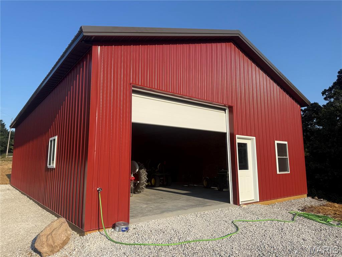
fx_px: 237
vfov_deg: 56.8
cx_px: 171
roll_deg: +0.2
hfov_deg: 71.6
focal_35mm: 24
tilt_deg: +9.0
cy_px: 128
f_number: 1.78
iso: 80
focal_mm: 6.76
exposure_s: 1/3425
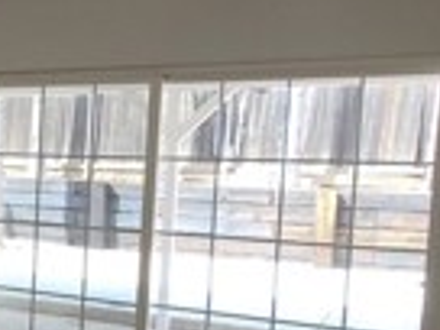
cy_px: 226
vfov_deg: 23.9
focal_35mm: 61
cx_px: -149
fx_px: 775
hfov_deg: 26.3
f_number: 2.2
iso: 50
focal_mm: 1.74
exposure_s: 1/120
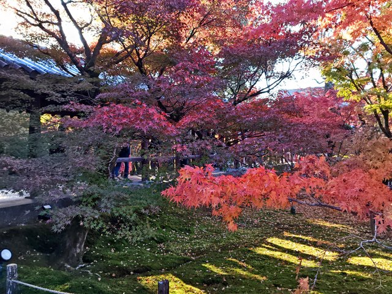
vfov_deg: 58.9
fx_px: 260
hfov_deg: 73.9
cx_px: 196
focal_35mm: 23
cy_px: 147
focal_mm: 5.56
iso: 55
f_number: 1.9
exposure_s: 1/120
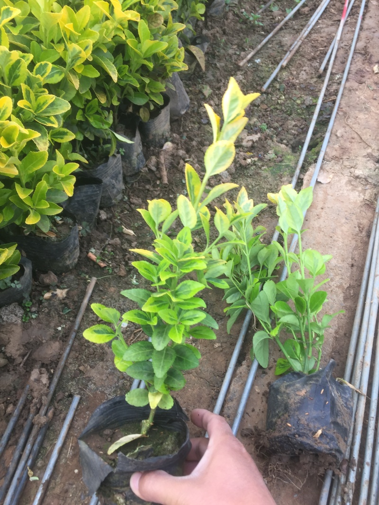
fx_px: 423
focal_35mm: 29
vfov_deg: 61.7
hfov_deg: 48.2
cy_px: 252
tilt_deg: -54.8
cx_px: 190
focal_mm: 4.15
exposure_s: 1/100
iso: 32
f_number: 2.2
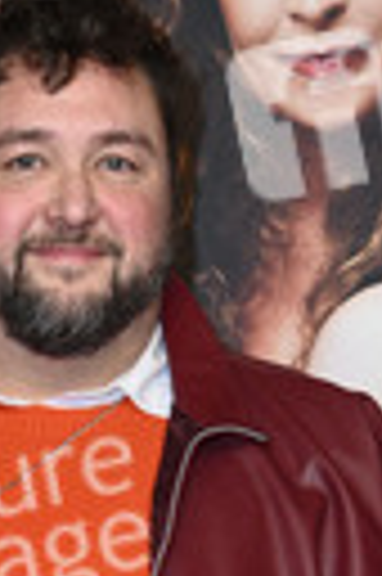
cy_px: 770
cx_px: 49
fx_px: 3878
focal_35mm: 243
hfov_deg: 5.6
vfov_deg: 8.4
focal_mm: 78
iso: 1250
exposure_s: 1/250
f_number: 5.6
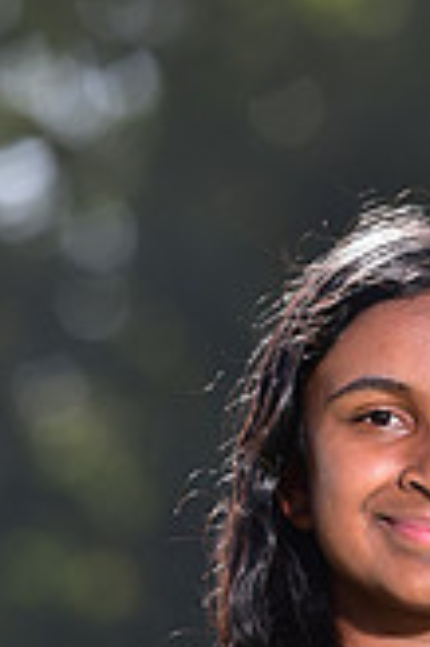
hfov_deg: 1.9
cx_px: 491
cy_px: 951
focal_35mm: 708
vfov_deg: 2.9
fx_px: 12711
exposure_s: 1/250
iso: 100
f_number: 4.5
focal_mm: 200
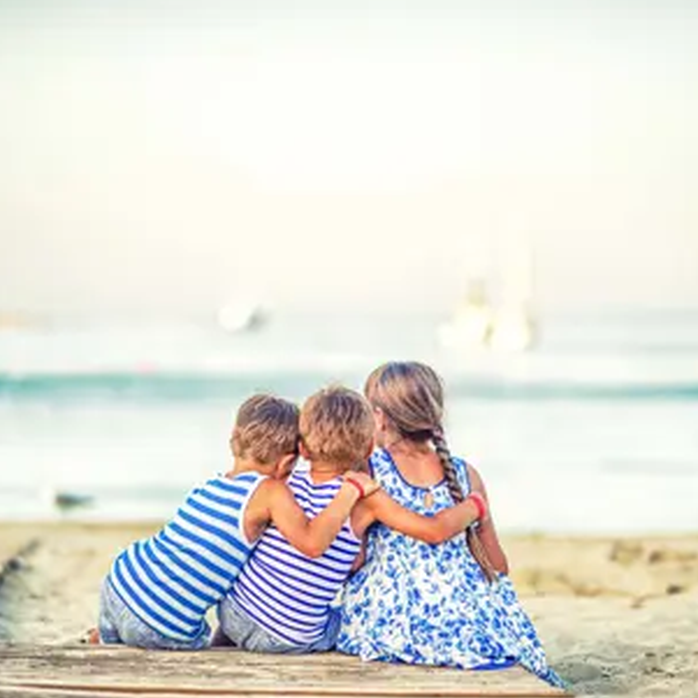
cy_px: 350
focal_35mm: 112
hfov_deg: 15.6
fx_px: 2555
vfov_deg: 15.6
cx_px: 354
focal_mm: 85
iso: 100
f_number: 1.4
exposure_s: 1/2500
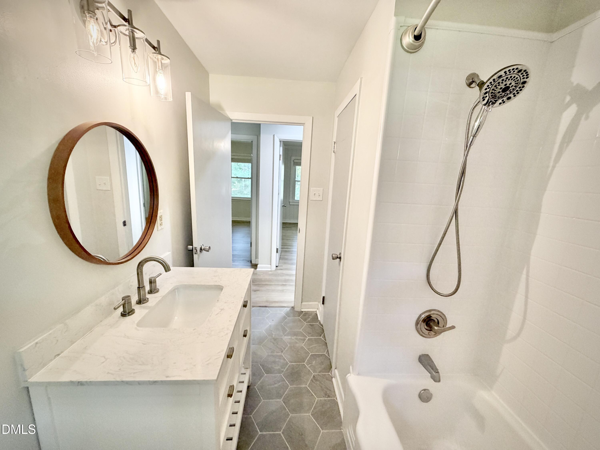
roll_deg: -2.6
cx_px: 300
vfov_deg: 85.7
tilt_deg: -11.7
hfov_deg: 102.1
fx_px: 243
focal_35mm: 14
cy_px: 225
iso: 250
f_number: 2.2
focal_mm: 2.22
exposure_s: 1/60
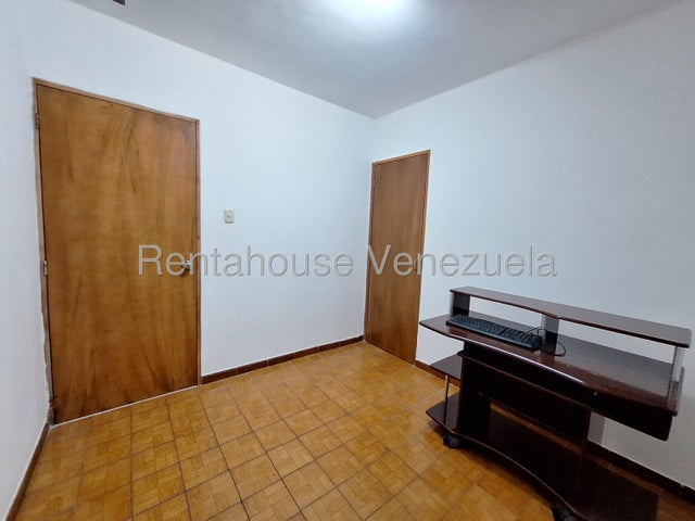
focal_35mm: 13
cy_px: 260
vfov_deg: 89.9
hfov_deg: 106.2
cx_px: 348
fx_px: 261
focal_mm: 1.74
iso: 400
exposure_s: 1/24
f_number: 2.2
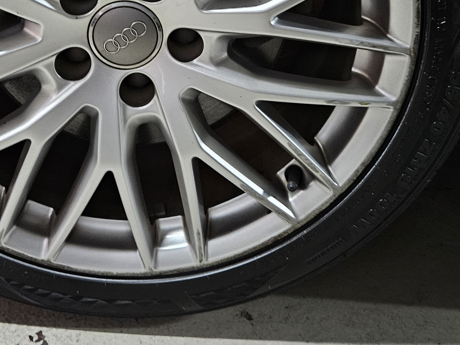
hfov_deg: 37.1
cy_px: -11
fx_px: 678
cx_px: 154
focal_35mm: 51
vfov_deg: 26.8
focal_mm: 5.4
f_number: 1.8
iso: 800
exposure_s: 1/24
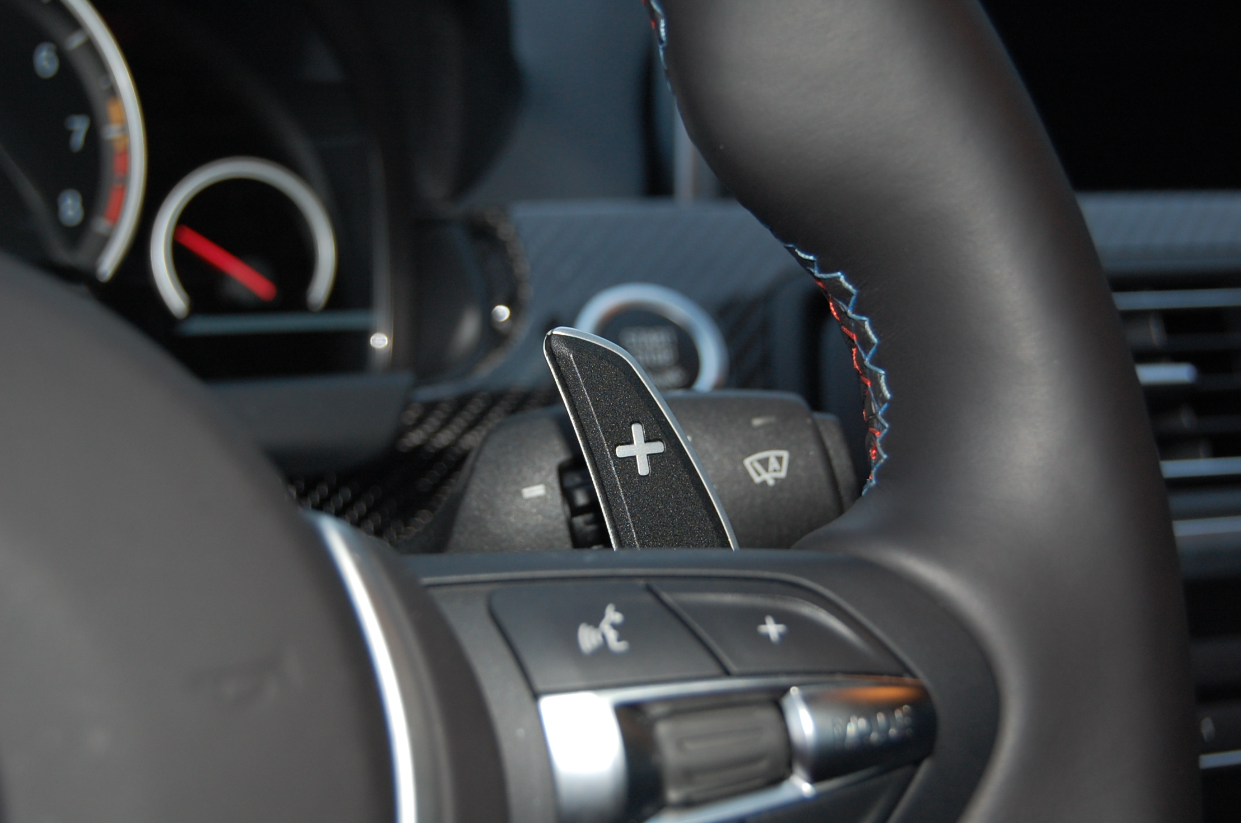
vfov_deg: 23.3
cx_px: 625
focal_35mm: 58
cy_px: 409
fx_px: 1996
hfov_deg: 34.5
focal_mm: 38
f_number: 5
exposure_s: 1/60
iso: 400
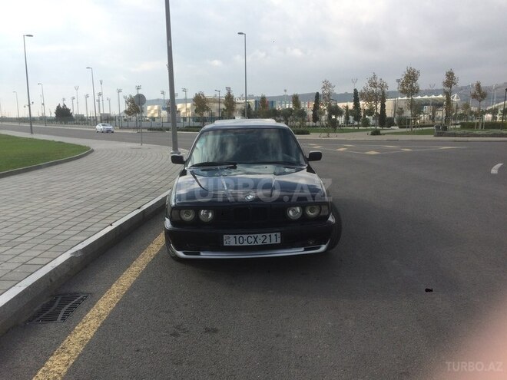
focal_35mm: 29
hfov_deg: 61.7
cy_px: 190
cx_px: 254
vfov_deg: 48.2
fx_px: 425
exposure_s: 1/1866
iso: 32
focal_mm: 4.15
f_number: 2.2
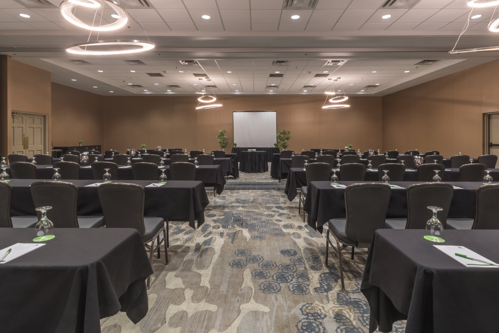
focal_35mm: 19
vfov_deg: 64.6
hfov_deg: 86.9
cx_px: 250
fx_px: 263
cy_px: 166
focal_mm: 19
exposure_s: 1.6
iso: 200
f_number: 22
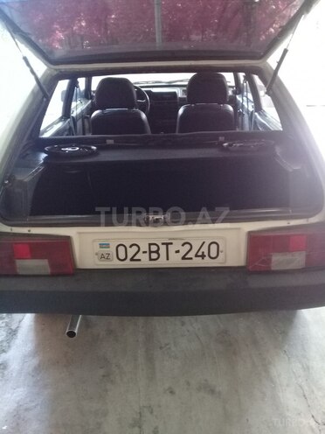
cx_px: 162
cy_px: 217
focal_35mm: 31
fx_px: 388
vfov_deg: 58.4
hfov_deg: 45.4
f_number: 2.2
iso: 200
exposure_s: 1/17
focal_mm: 3.3
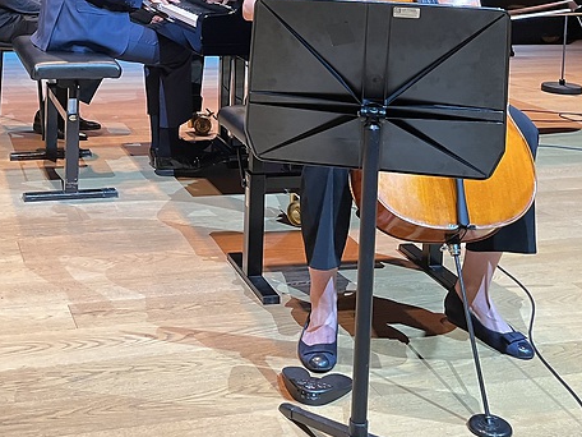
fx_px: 958
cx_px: 180
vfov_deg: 24.5
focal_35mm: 57
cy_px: 1
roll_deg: -1.3
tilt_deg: -6.2
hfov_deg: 33.4
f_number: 1.6
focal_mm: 5.1
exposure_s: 1/60
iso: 320
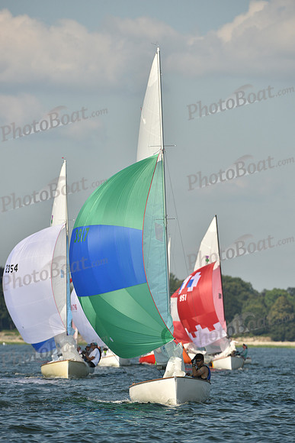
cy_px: 222
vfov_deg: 5.2
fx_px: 4913
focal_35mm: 400
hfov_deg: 3.4
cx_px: 148
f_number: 7.1
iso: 250
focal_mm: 400
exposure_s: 1/1250
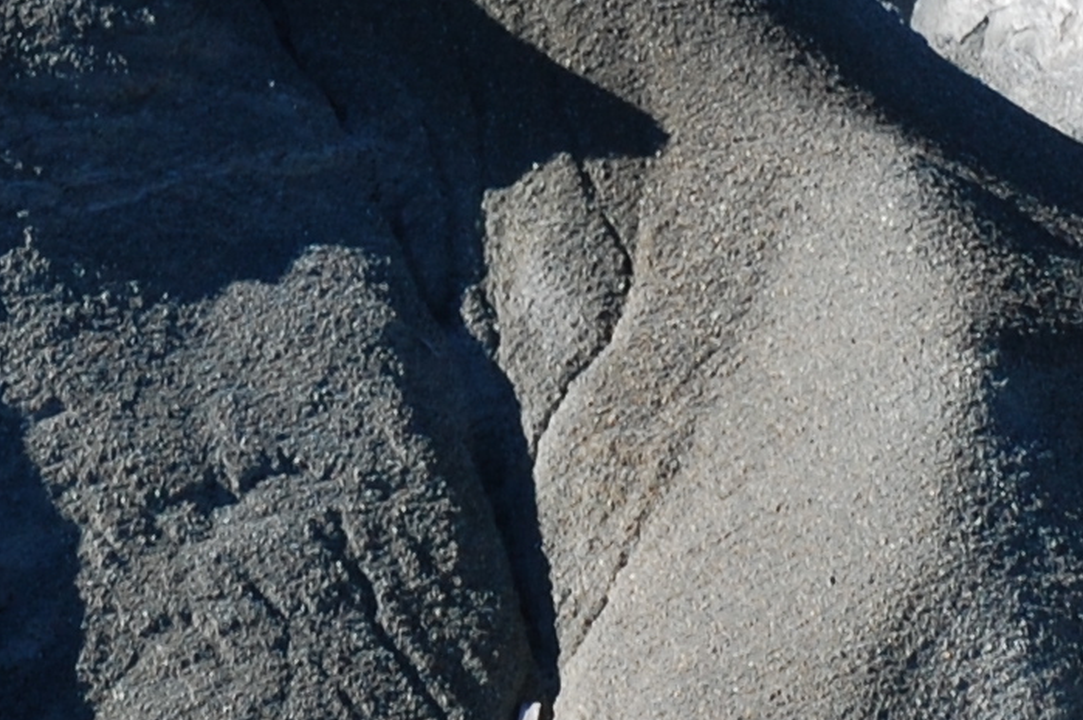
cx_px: 838
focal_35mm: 284
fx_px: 8537
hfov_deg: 7.2
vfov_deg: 4.8
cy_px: -280
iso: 200
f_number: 9
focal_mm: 44
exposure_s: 1/250
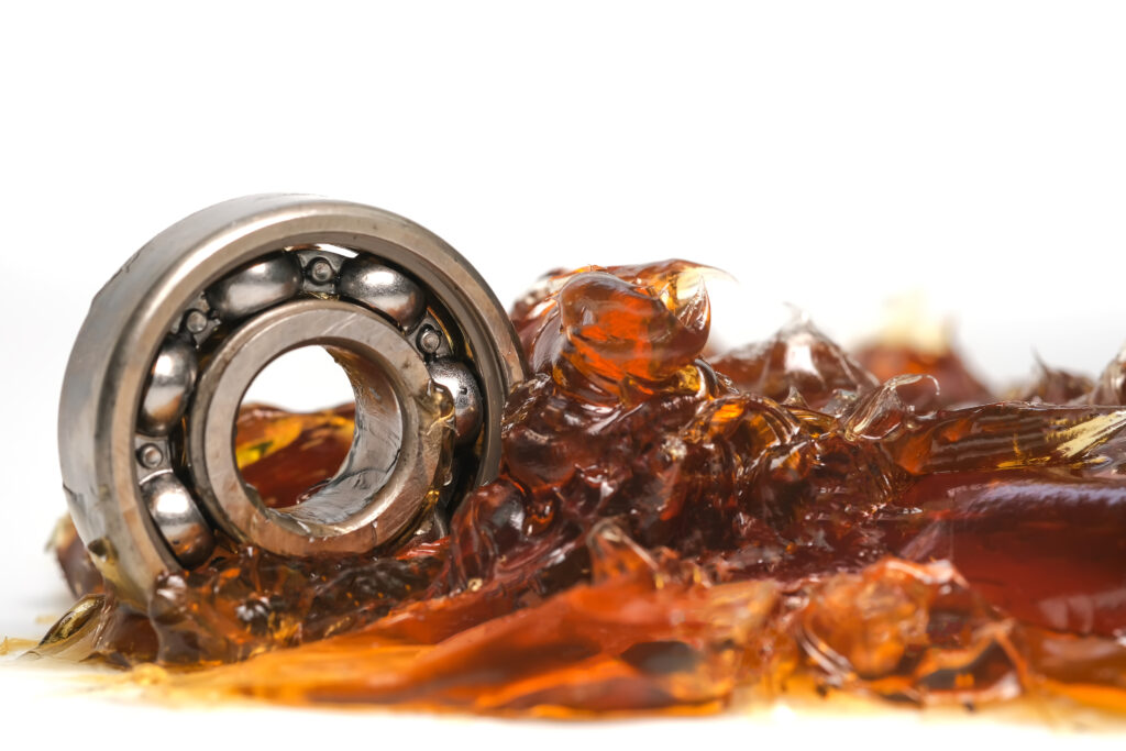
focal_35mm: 90
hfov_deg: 22.6
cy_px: 376
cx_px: 563
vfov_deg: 15.2
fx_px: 2815
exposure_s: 1/60
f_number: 8
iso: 250
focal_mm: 60
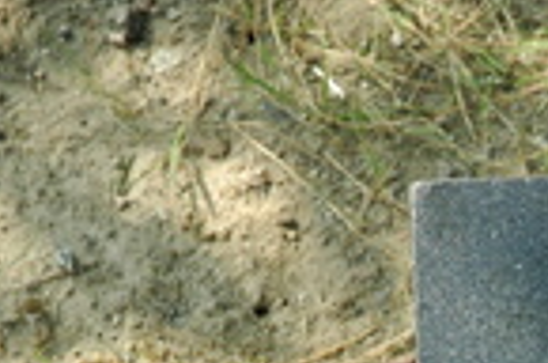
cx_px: 797
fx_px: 4709
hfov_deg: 6.6
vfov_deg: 4.4
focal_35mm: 310
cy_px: 586
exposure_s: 1/200
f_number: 8
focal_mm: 60
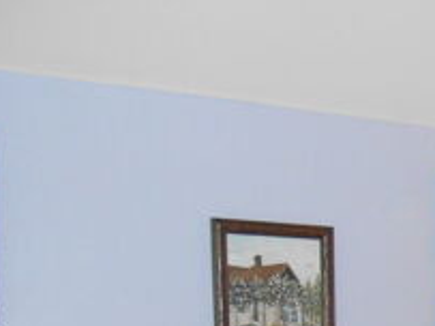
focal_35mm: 82
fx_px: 1030
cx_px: 660
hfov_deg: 20.3
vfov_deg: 16.5
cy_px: 476
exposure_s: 1/25
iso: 500
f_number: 3.5
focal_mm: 4.6
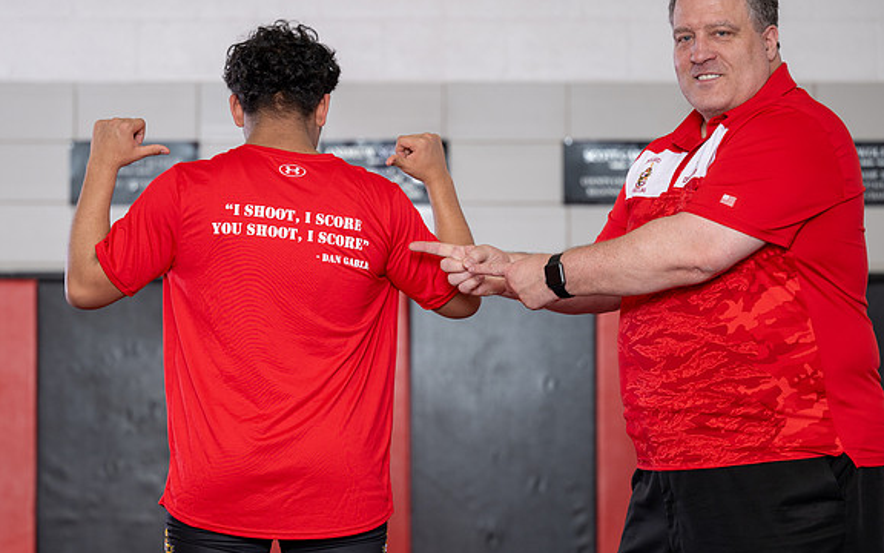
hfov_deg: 15.7
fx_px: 3204
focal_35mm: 133
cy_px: 296
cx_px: 336
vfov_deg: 9.9
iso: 125
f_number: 2.8
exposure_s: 1/160
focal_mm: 99
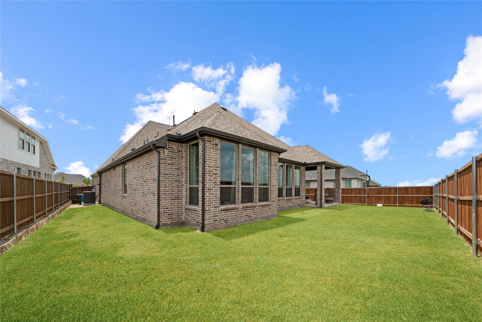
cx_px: 241
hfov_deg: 112.6
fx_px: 161
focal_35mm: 12
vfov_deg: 90.0
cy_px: 161
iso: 100
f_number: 11
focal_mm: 12
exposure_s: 1/80
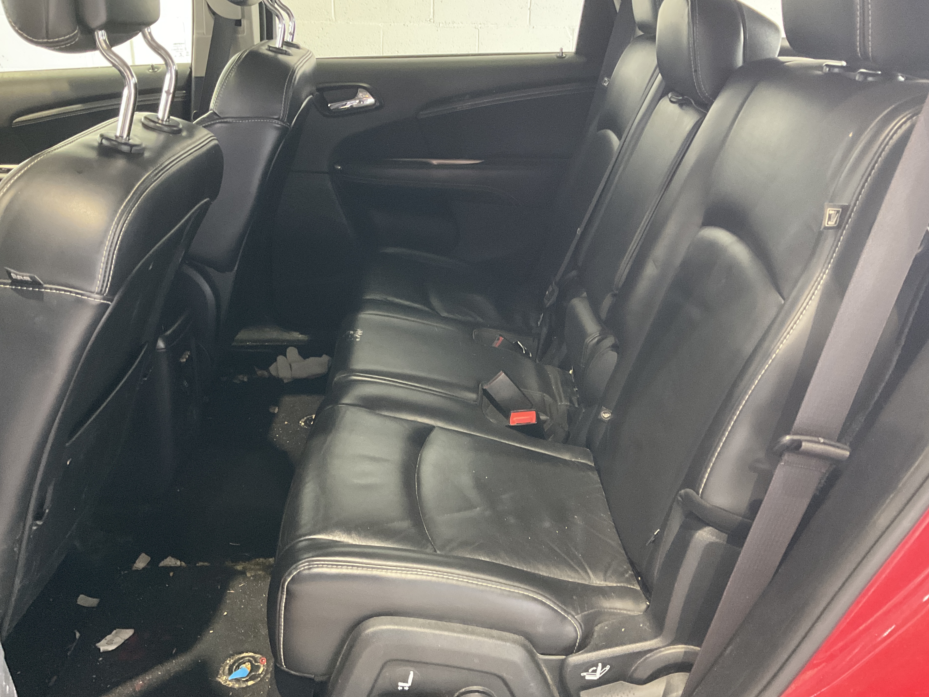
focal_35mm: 31
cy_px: 332
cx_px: 444
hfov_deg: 58.3
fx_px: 832
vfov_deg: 45.4
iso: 320
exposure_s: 1/35
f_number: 1.8
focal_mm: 3
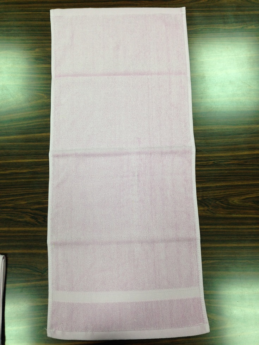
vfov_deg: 55.4
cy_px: 172
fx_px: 329
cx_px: 130
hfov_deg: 42.9
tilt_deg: -77.5
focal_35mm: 33
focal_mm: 4.12
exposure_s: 1/24
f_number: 2.4
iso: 50
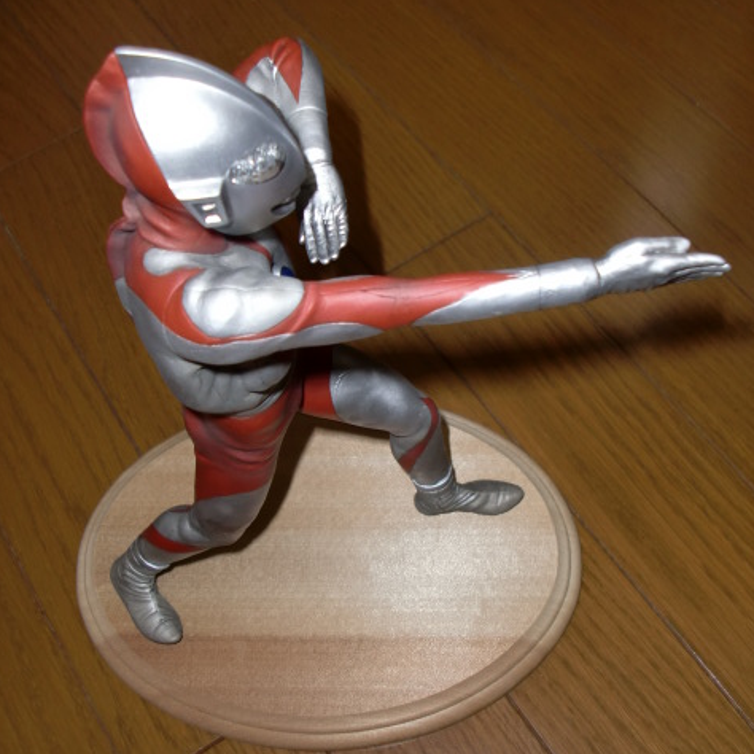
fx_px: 1060
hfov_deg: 39.2
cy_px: 388
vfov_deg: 39.2
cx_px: 377
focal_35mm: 43
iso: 125
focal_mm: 6.3
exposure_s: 1/30
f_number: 2.8
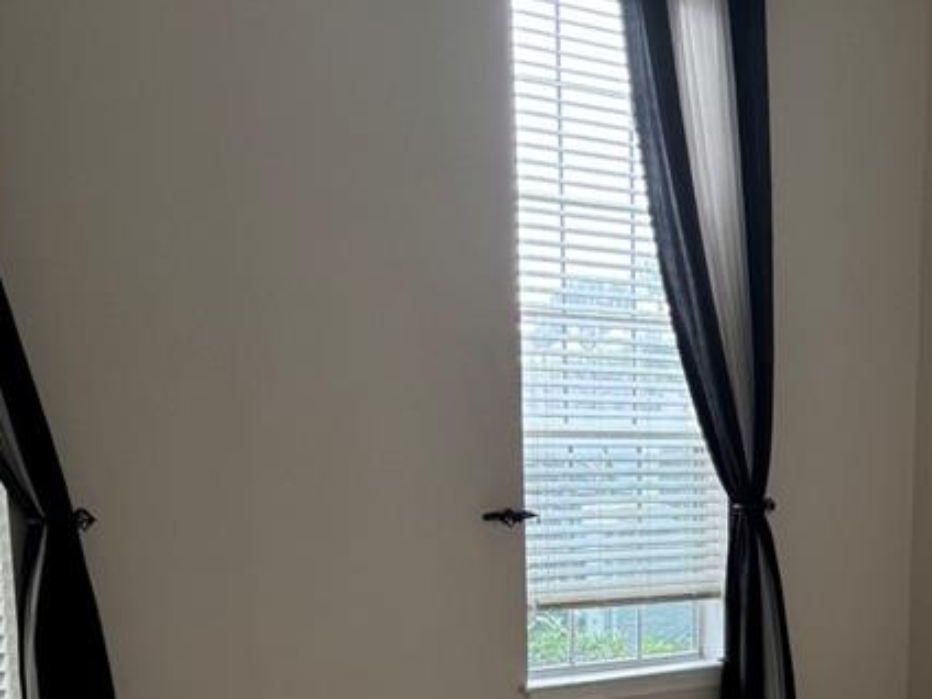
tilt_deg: -10.7
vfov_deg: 20.5
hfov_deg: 28.1
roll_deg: -0.3
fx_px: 1831
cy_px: 785
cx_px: 723
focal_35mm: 68
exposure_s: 1/120
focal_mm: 6.76
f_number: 1.78
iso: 125
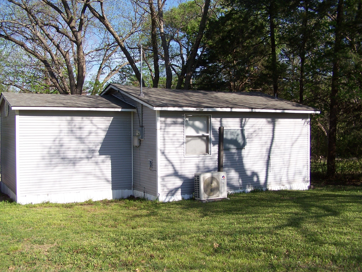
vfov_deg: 36.8
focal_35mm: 39
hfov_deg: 47.9
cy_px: 137
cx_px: 179
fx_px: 408
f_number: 4
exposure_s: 1/640
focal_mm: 6.3
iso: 80
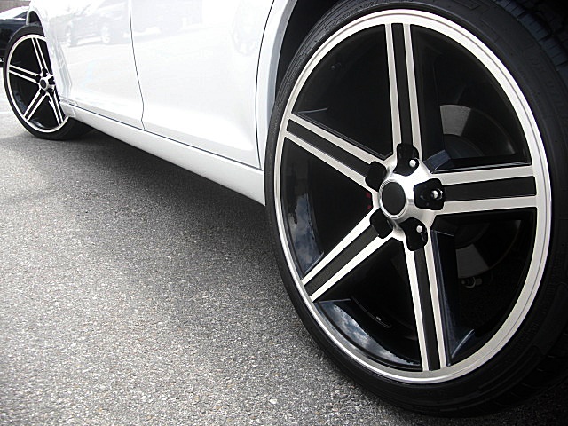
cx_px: 284
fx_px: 591
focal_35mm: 36
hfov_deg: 51.4
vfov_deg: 39.7
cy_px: 213
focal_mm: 6.3
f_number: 2.8
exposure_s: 1/250
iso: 50
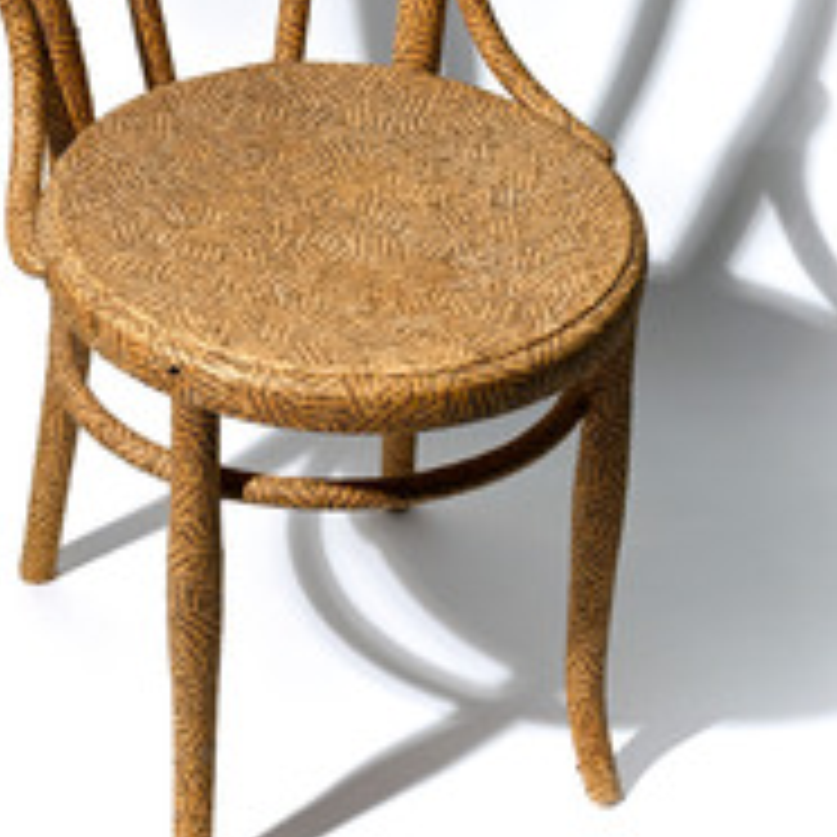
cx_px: 464
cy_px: 144
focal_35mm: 94
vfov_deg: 18.3
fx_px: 2571
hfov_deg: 18.5
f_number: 16
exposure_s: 1/160
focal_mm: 50
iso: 200
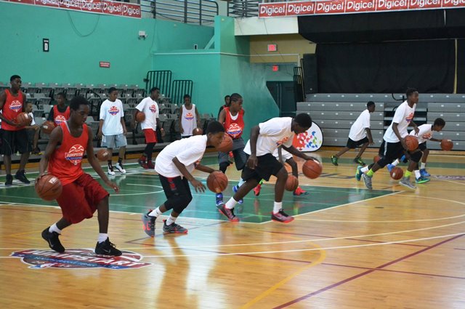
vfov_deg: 20.6
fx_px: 851
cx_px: 232
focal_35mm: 66
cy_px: 154
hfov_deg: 30.5
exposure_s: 1/400
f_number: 5.3
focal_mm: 44
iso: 3200
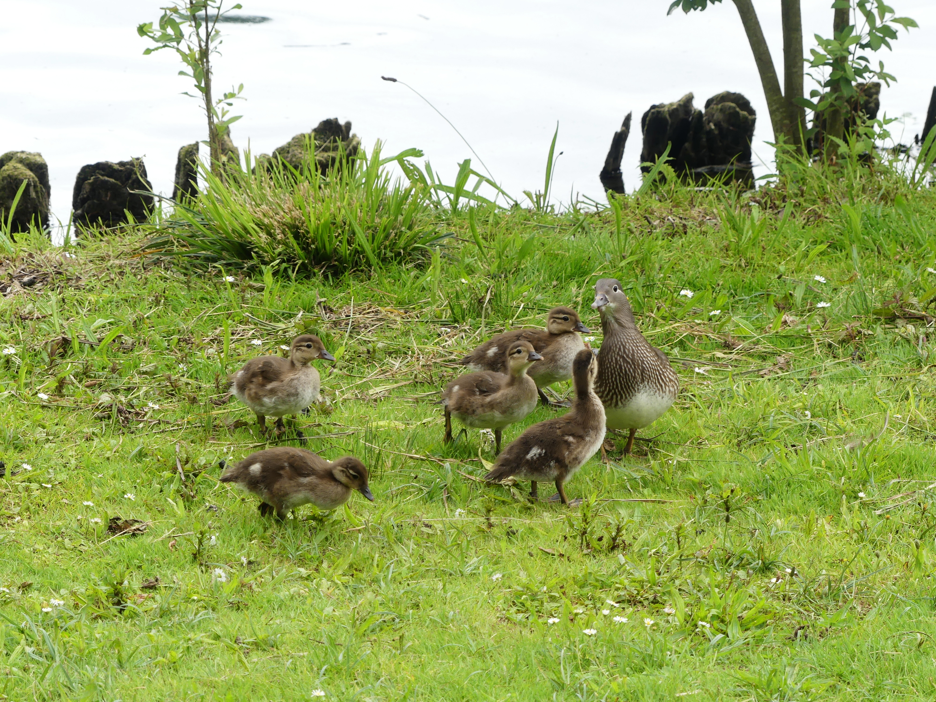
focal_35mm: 263
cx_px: 468
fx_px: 7111
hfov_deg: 7.5
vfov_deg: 5.7
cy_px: 351
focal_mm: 47.4
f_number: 4
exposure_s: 1/250
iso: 100
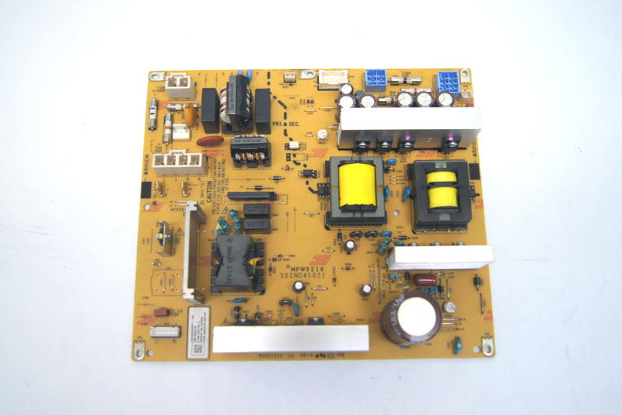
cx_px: 311
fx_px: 622
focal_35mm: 36
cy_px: 208
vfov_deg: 36.9
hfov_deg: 53.1
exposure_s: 1/40
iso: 200
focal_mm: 24
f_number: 4
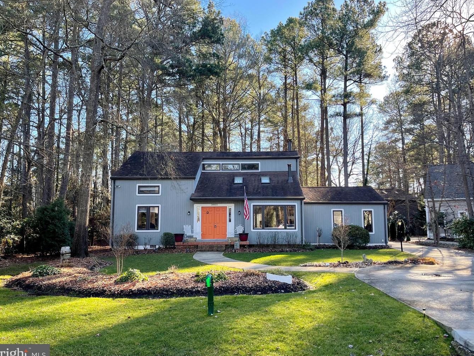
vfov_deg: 51.3
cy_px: 172
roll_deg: -0.6
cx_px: 244
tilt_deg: +7.1
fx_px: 370
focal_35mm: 27
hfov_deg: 65.3
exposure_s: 1/409
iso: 32
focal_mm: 5.1
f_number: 1.6
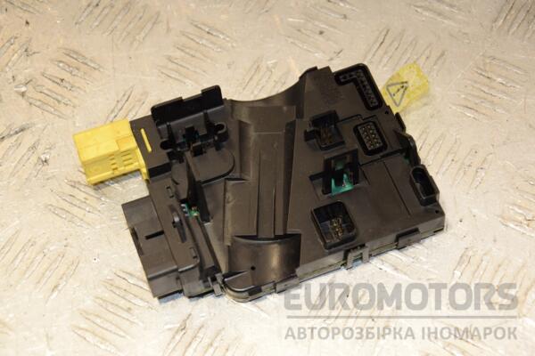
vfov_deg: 14.7
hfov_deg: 21.9
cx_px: 268
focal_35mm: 93
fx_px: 1382
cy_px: 178
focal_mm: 62
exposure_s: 1/200
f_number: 5.6
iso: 800
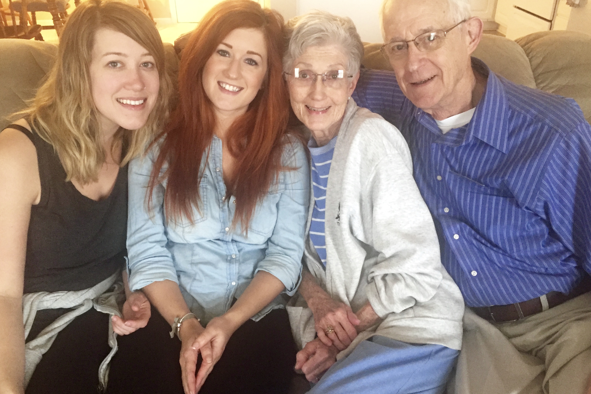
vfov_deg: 42.3
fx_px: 509
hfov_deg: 60.3
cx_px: 299
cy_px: 192
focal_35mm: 31
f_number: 2.2
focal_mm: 4.15
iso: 250
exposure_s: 1/24
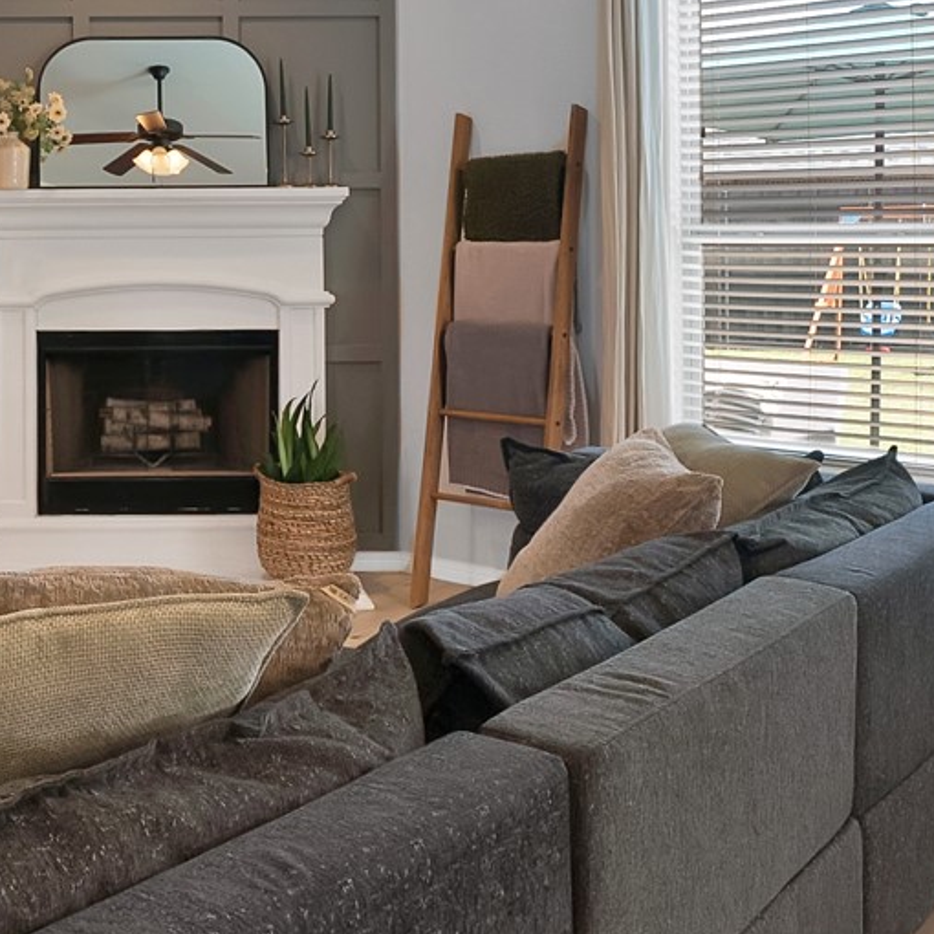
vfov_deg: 40.1
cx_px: 148
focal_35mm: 40
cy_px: 180
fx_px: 1221
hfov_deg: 39.7
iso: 640
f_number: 9
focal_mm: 12
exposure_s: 1/20
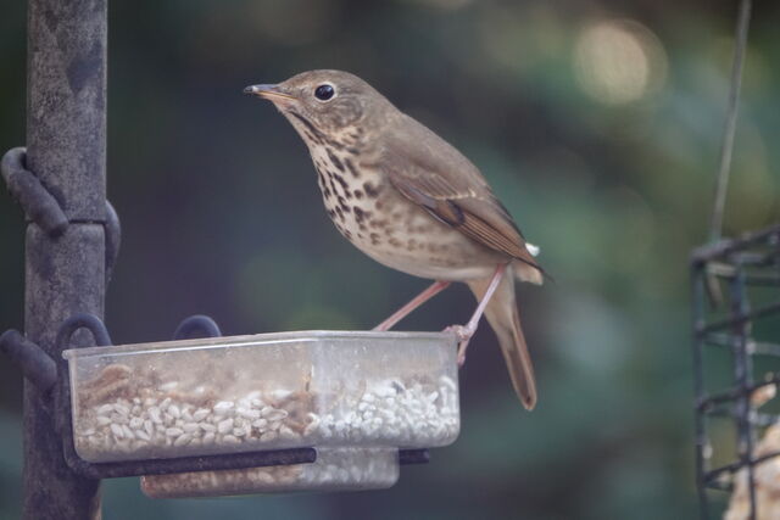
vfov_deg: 2.3
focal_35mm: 600
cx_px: 390
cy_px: 260
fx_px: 13002
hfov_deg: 3.4
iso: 800
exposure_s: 1/60
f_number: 4
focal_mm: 220
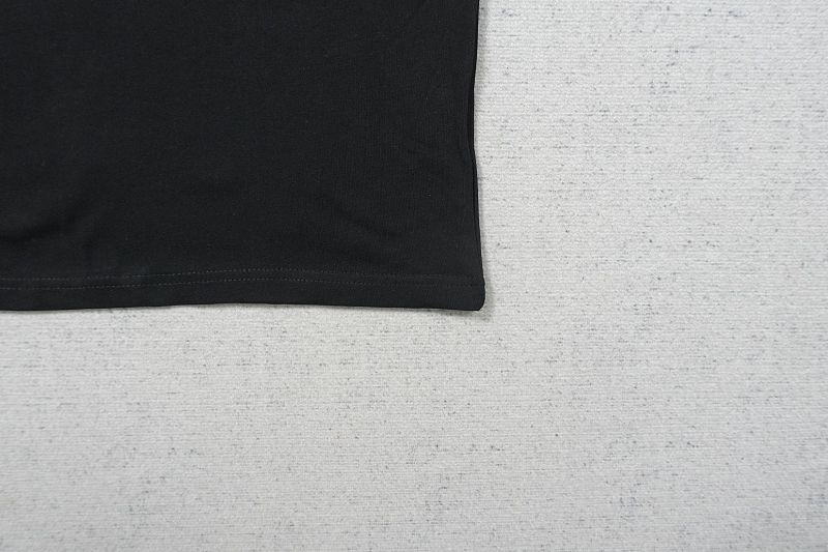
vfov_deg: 53.1
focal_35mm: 24
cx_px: 414
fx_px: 552
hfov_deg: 73.8
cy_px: 276
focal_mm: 16
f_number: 10
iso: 1600
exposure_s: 1/100
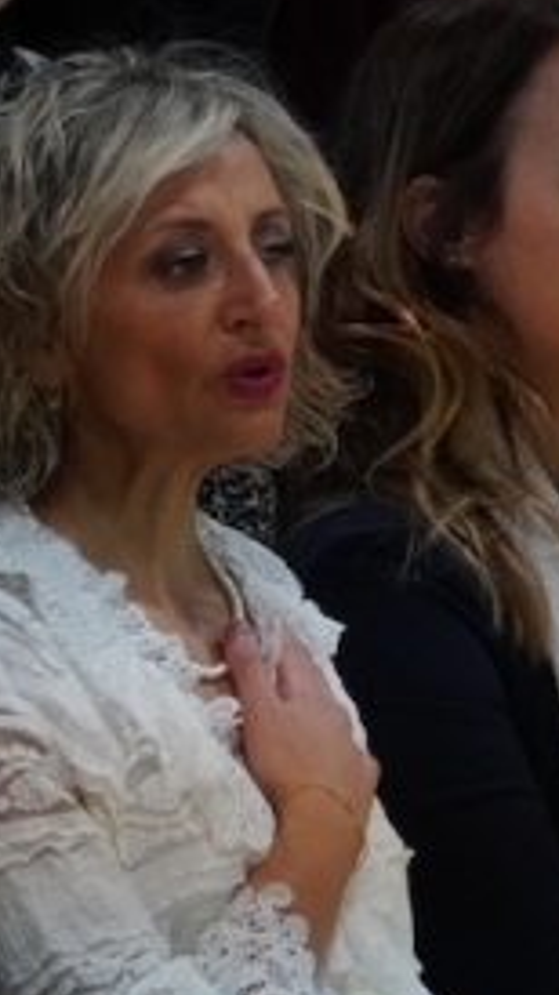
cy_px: 447
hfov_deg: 2.6
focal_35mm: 474
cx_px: 726
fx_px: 12486
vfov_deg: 4.6
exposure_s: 1/160
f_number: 4.5
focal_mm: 103
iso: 3200
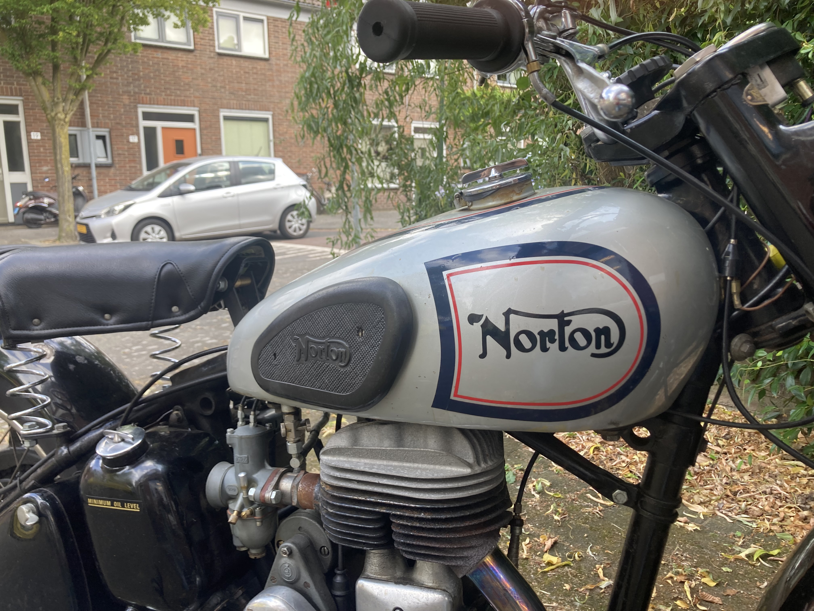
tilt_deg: -9.7
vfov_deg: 49.7
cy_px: 306
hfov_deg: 63.4
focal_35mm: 28
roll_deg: +0.3
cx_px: 407
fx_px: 658
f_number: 1.8
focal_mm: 3.99
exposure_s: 1/122
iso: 20
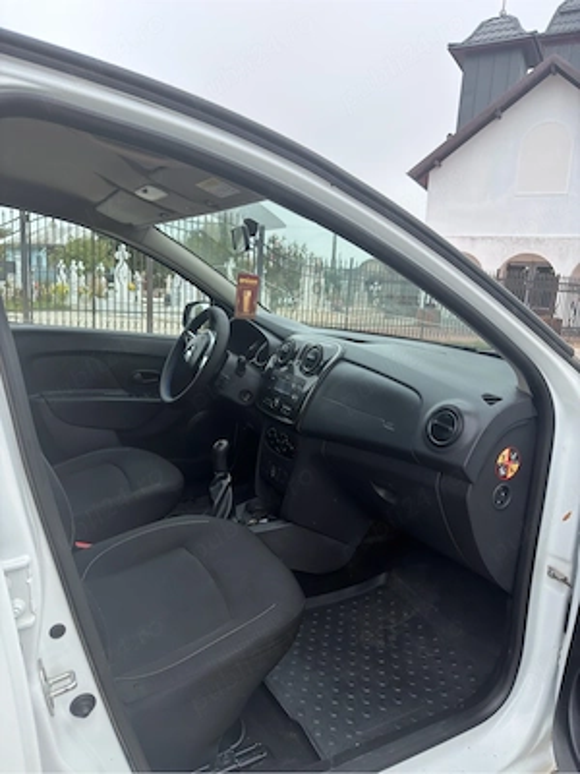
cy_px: 387
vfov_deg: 71.6
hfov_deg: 56.8
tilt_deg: -11.0
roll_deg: -2.9
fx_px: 536
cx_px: 290
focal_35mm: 24
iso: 100
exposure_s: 1/1416
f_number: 1.78
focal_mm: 6.76
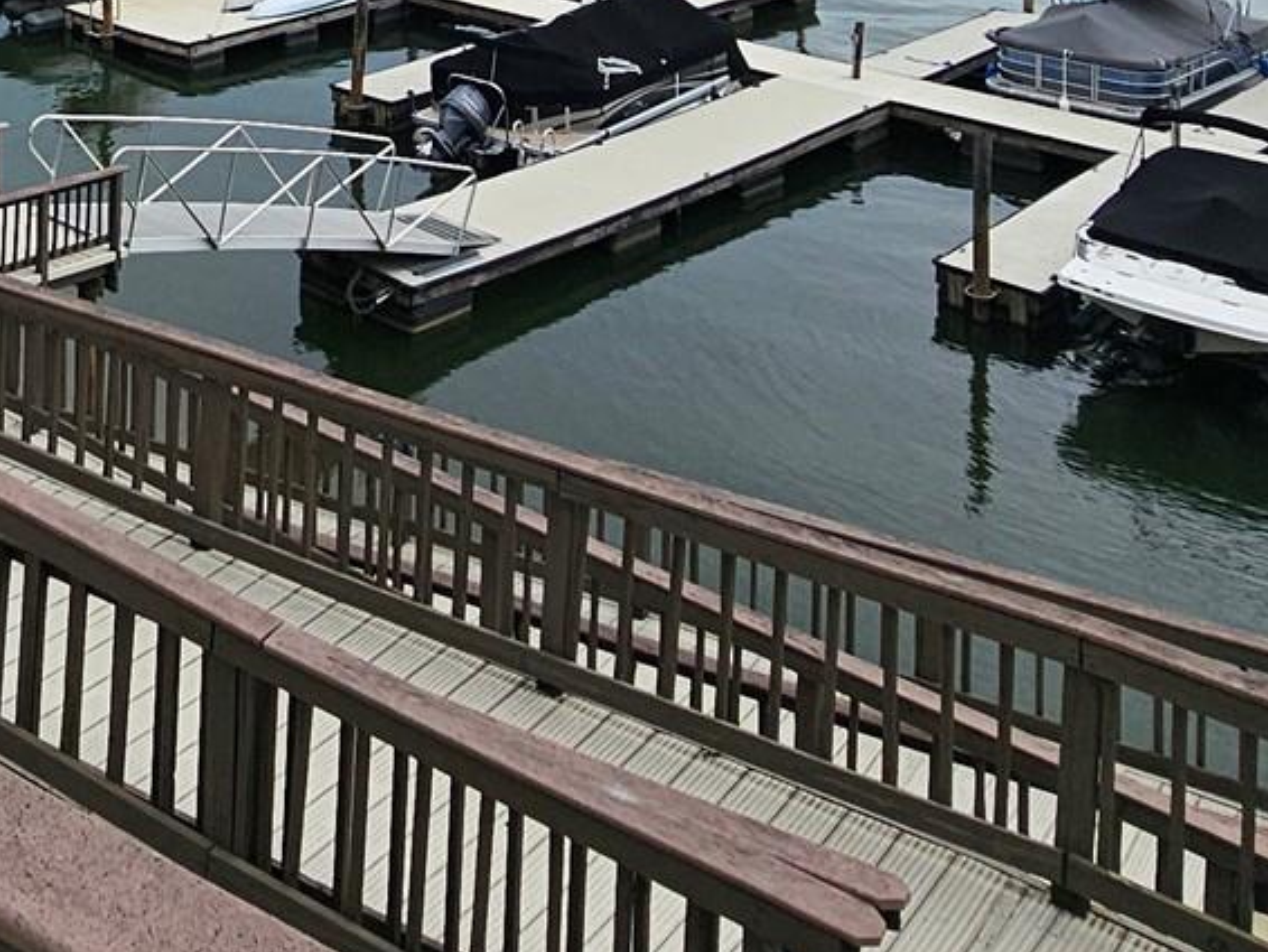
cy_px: -455
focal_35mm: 47
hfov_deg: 36.1
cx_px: -18
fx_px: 1722
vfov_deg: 24.5
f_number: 2.2
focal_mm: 2.2
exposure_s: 1/1709
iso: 50
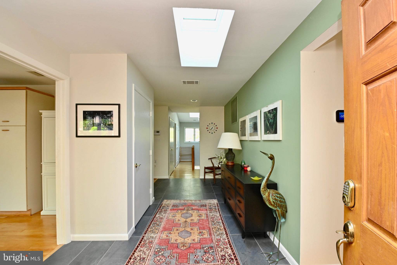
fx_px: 165
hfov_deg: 100.4
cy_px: 132
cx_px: 198
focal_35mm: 15
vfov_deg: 77.3
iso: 320
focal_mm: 10
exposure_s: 1/6
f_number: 7.1
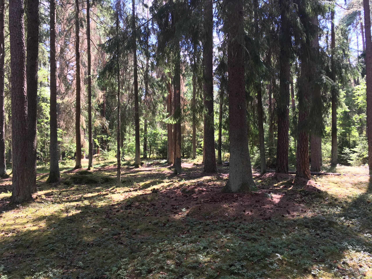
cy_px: 140
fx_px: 312
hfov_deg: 61.7
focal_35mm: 29
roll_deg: +1.2
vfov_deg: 48.2
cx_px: 186
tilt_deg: -0.3
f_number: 2.2
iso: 32
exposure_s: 1/100
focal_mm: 4.15
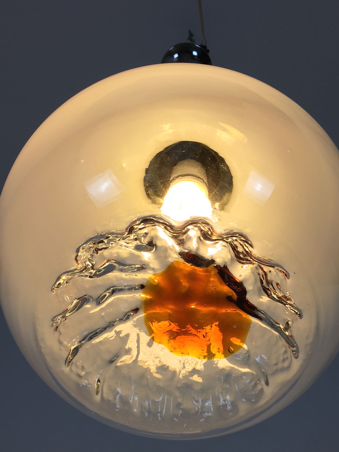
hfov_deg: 32.1
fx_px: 587
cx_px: 200
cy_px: 282
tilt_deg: +57.0
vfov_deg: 41.8
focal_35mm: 45
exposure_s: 1/100
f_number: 2.2
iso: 25
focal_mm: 4.15
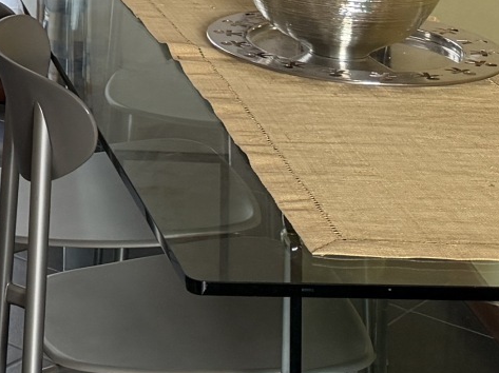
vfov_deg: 10.5
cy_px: -375
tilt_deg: -3.6
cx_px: -383
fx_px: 1873
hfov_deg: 13.7
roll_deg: +0.9
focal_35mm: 130
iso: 100
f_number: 1.78
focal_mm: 6.76
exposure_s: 1/143
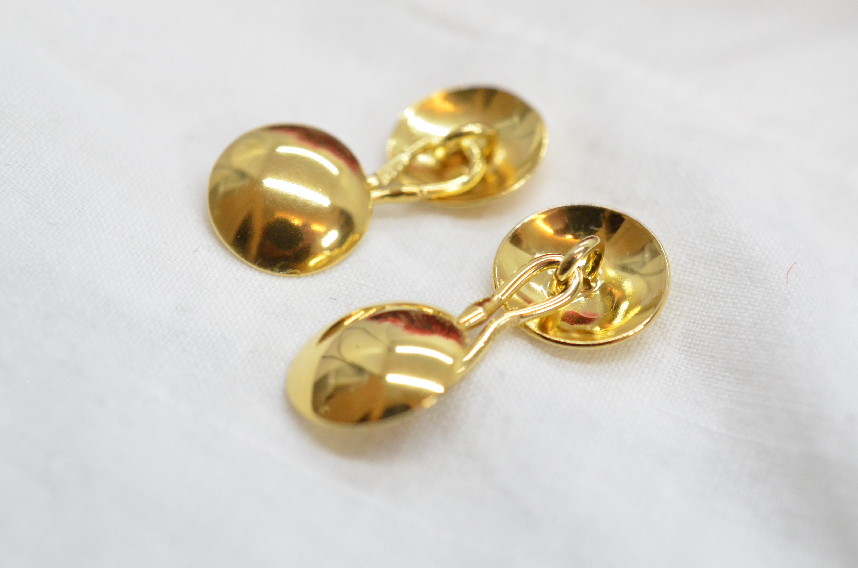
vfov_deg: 22.5
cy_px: 284
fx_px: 1427
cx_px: 429
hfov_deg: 33.5
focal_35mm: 60
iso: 3200
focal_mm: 40
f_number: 5.6
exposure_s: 1/1000
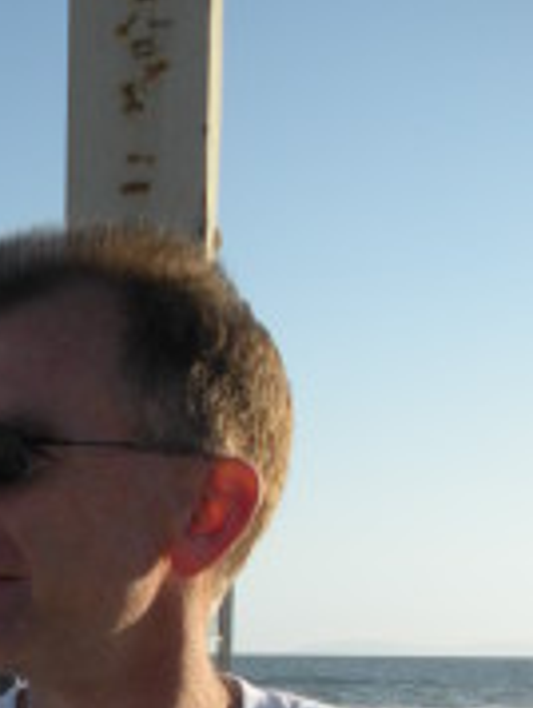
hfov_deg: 15.7
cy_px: 899
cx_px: -20
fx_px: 1884
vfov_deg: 19.7
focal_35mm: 92
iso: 64
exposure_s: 1/540
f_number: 3.5
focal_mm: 6.3
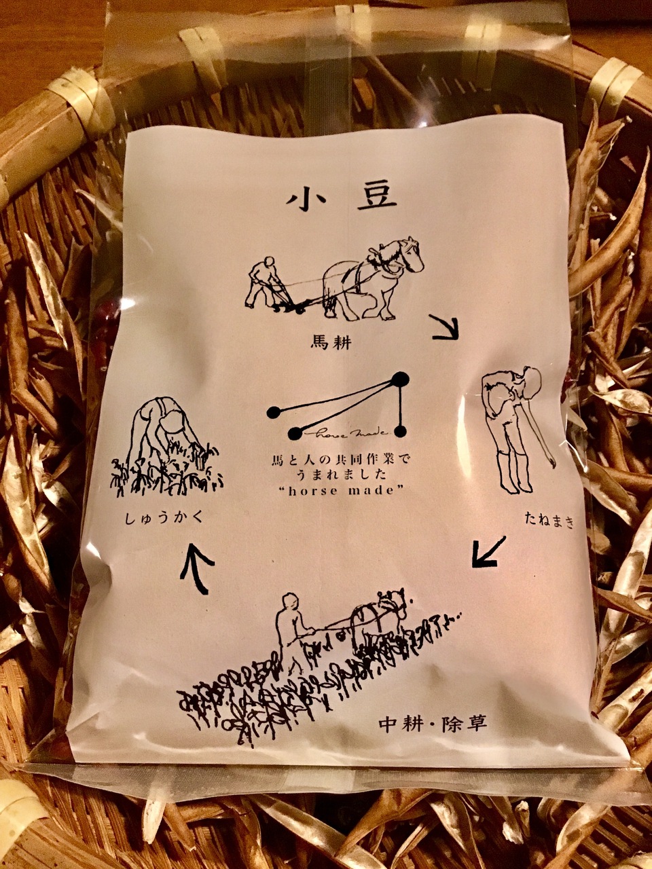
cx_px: 326
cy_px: 434
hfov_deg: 45.4
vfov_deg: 58.4
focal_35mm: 31
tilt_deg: -59.8
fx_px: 779
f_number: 2.4
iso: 250
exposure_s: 1/33
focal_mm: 3.3
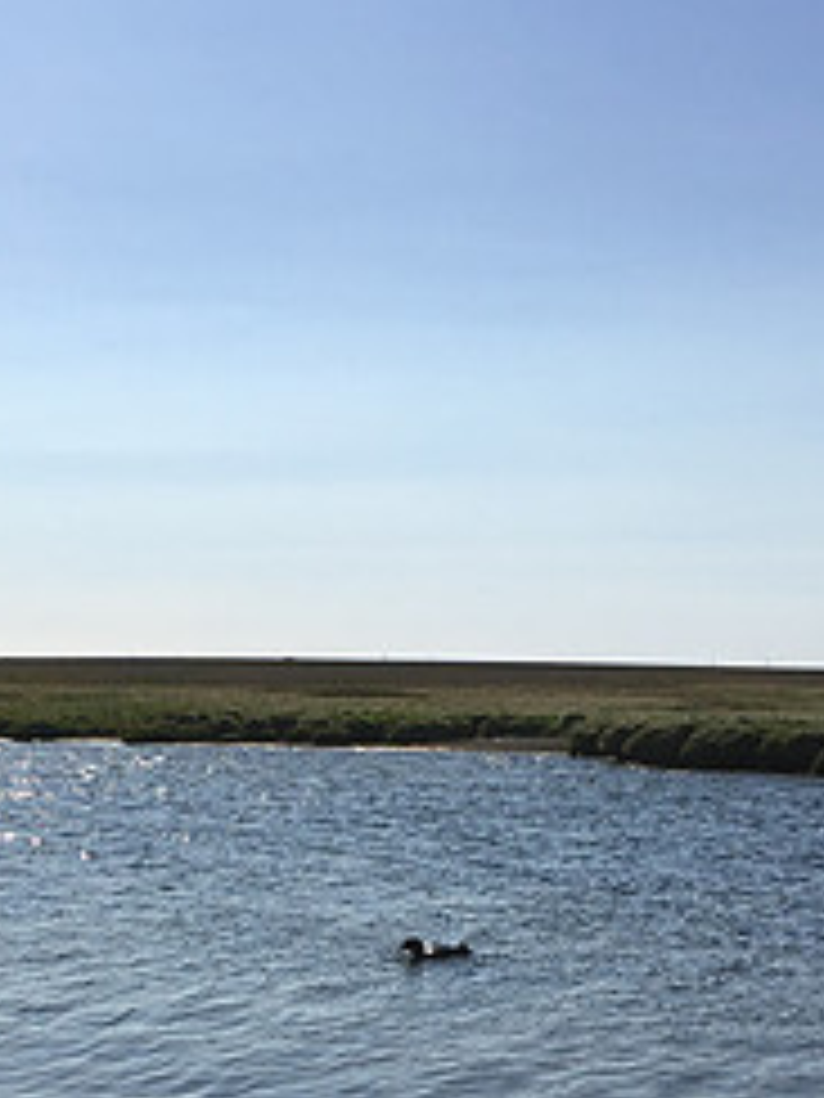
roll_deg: -1.2
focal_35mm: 69
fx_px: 2190
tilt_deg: -8.8
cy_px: 1012
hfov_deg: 21.3
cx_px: 376
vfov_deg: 27.1
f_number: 2.2
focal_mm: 4.15
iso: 25
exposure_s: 1/3205
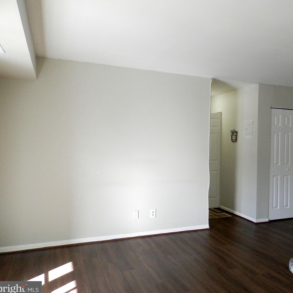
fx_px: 287
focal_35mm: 30
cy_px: 148
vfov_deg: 54.0
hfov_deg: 53.1
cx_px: 192
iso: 320
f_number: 3.1
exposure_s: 1/125
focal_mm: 4.5
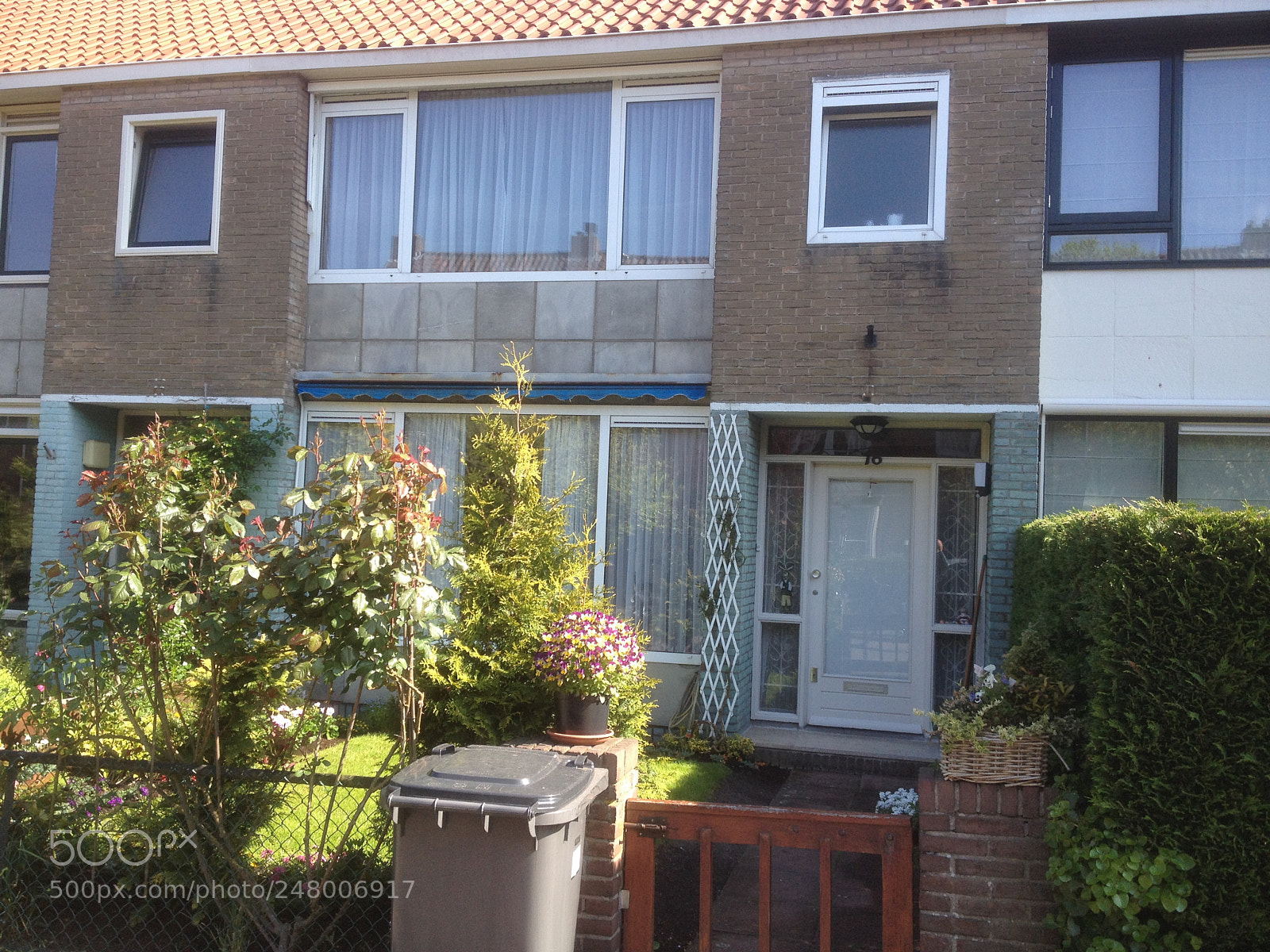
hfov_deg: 52.6
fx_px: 1284
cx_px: 635
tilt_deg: +3.2
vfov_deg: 40.7
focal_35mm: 35
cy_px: 476
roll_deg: -3.0
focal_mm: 4.28
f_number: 2.4
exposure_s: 1/406
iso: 50
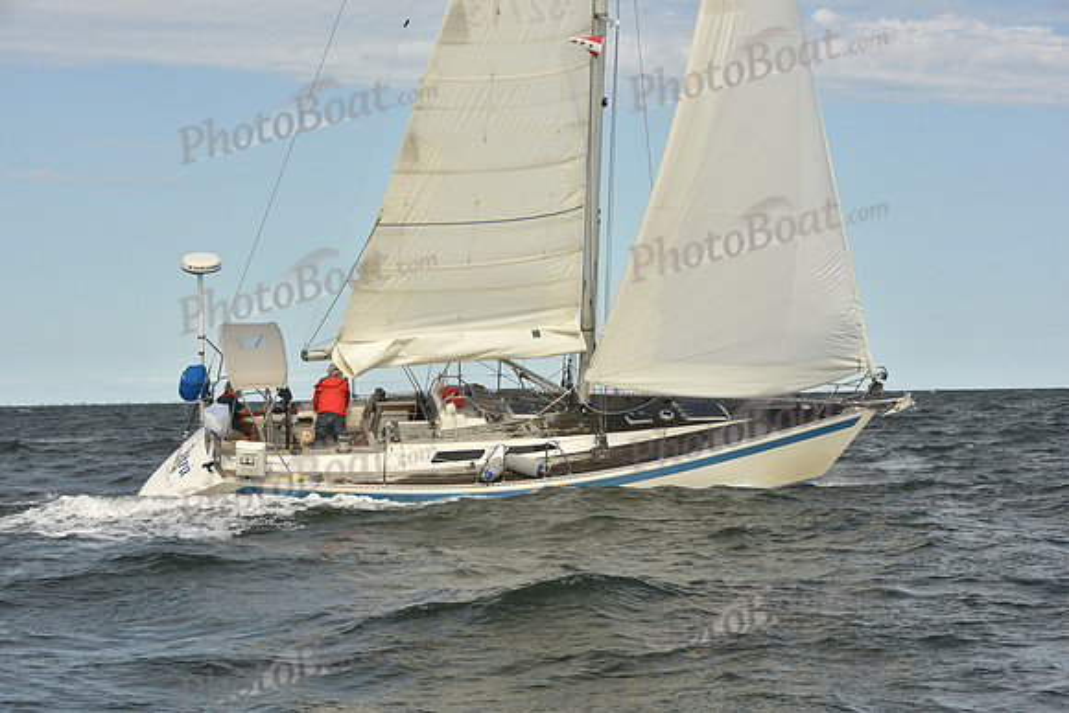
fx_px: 2079
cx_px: 534
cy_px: 356
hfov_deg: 28.8
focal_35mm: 70
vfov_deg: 19.5
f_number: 9
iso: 250
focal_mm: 70
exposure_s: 1/800
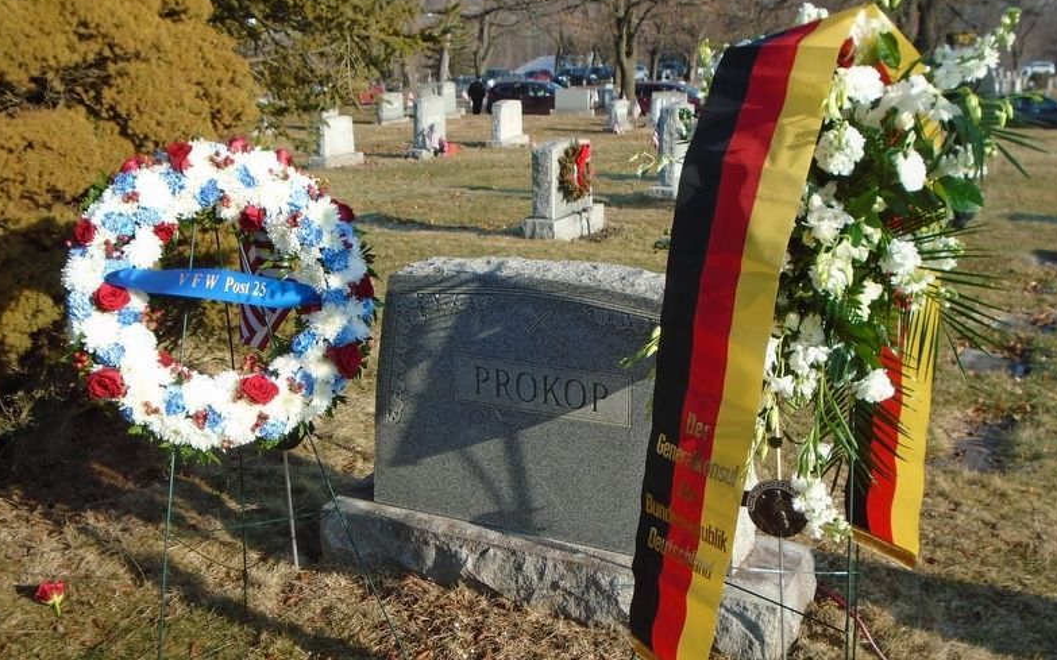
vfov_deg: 32.7
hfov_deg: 50.4
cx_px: 525
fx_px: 1123
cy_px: 374
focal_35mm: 39
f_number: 3.8
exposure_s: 1/500
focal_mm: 6.4
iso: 100
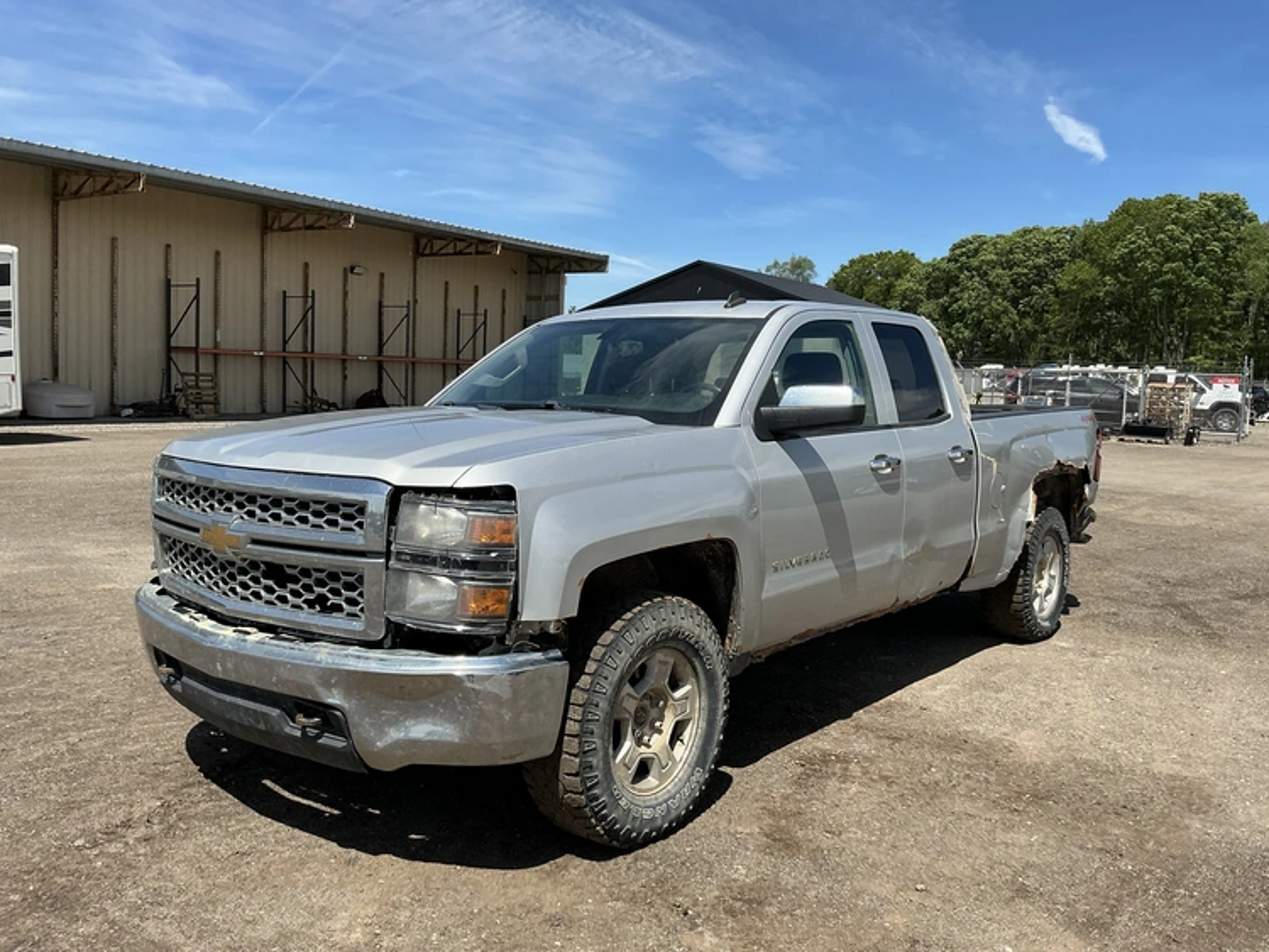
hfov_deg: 63.4
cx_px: 634
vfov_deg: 49.8
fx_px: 1027
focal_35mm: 28
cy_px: 476
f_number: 1.8
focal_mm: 3
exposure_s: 1/1626
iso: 25
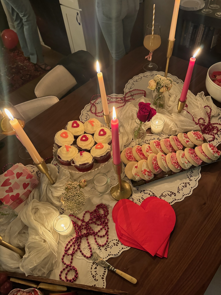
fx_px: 204
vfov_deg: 71.6
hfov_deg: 56.8
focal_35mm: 24
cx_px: 110
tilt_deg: -52.8
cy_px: 148
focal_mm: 6.86
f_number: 1.78
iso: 800
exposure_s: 1/58
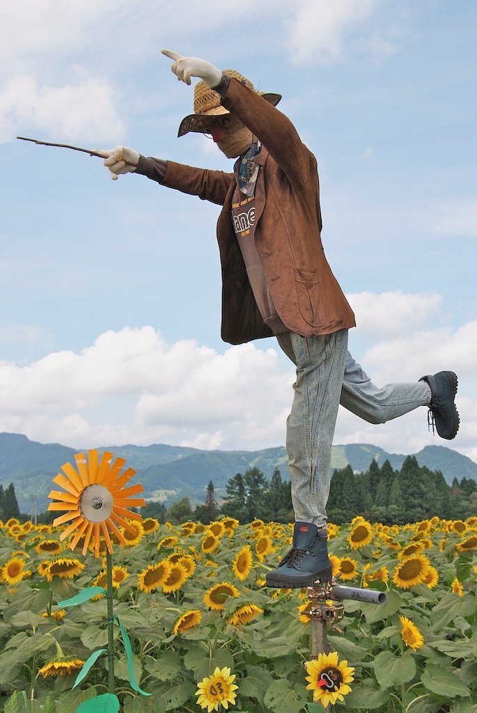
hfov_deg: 25.6
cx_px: 238
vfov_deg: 37.5
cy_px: 356
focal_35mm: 53
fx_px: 1051
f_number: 10
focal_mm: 35
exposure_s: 1/125
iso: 100
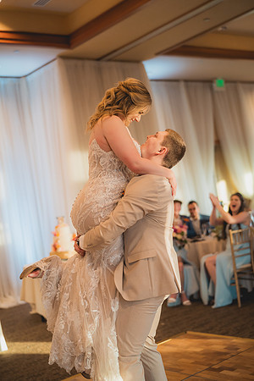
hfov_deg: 27.0
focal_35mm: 50
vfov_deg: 39.6
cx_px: 127
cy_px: 190
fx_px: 529
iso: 1250
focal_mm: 50
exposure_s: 1/640
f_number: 1.8
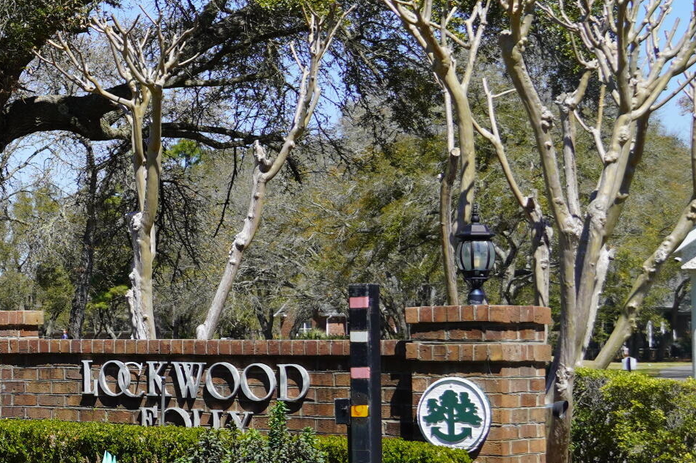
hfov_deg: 16.0
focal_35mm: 119
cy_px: 281
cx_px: -311
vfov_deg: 11.5
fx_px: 2292
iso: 100
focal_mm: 25
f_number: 5
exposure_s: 1/500
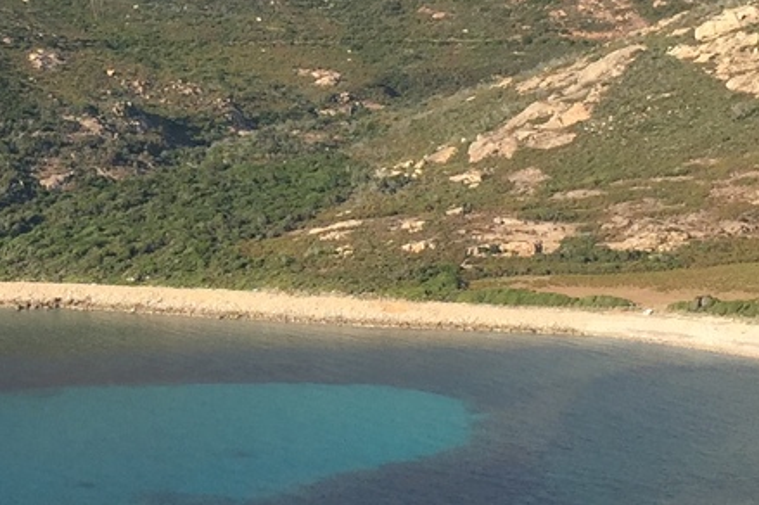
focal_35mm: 110
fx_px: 2317
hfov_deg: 18.2
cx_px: 48
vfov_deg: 12.4
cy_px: 133
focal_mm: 4.15
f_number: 2.2
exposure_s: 1/1163
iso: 32
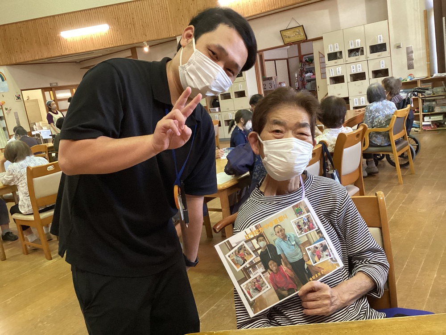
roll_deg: +8.0
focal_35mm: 31
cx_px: 223
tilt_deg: -11.7
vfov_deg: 45.4
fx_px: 399
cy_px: 168
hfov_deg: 58.4
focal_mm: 3.3
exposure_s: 1/60
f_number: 2.4
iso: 200
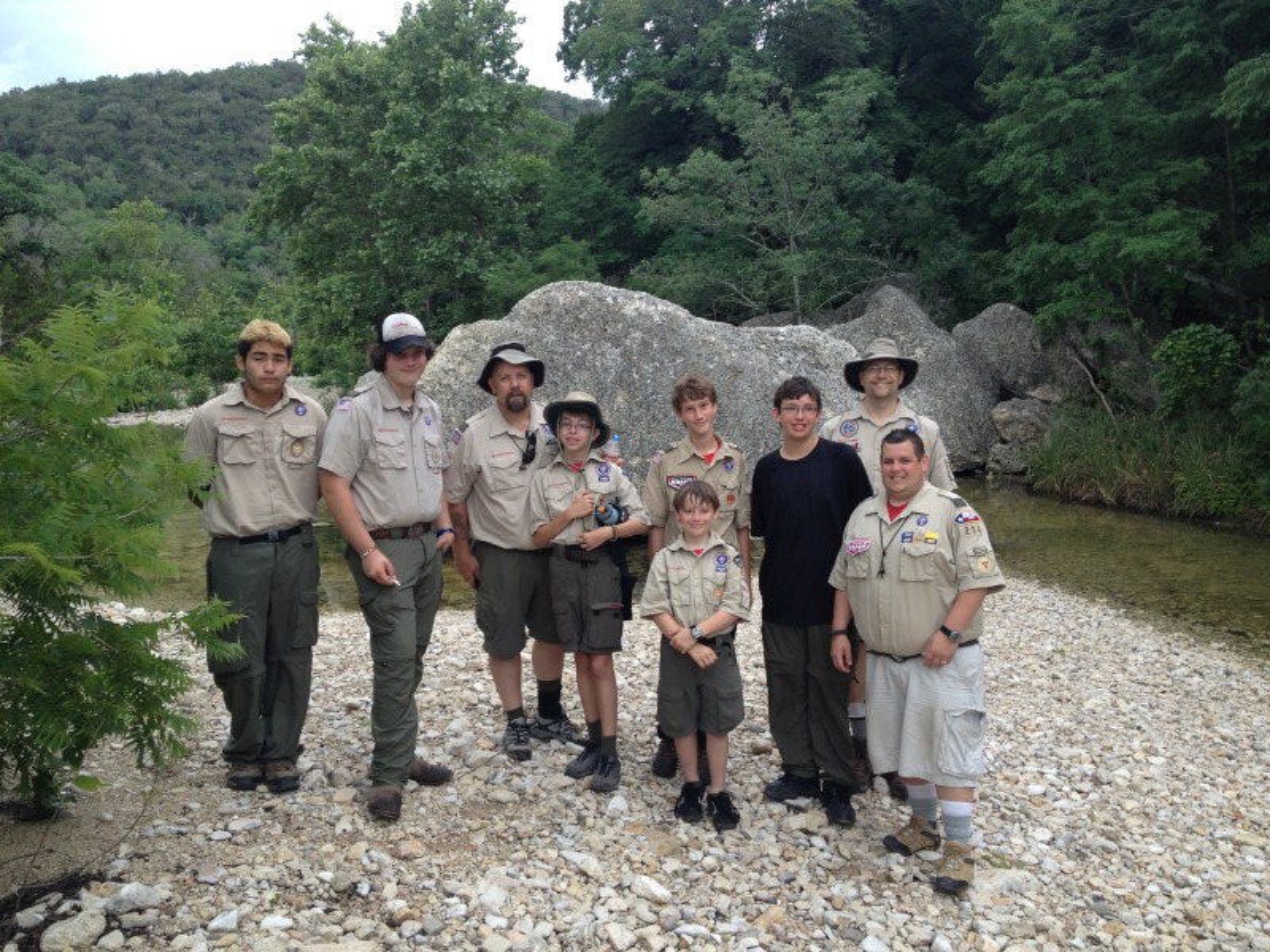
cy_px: 476
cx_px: 635
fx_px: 1284
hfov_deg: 52.6
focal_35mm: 35
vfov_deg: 40.7
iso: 50
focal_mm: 4.28
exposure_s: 1/136
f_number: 2.4
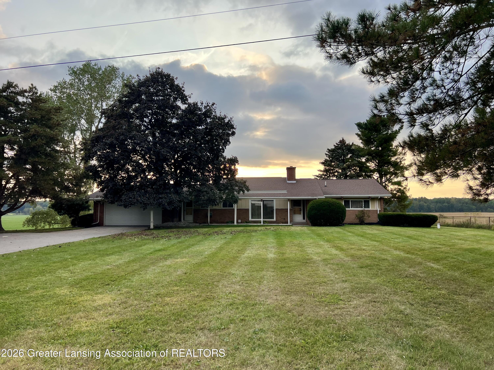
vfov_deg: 53.1
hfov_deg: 67.3
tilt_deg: +4.5
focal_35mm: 26
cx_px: 247
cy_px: 185
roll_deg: +0.1
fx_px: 371
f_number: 1.5
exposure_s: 1/791
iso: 50
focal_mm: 5.7
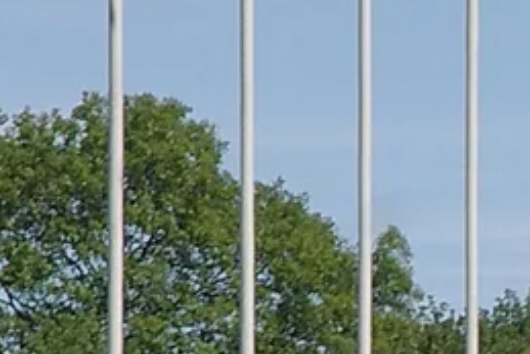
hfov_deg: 2.5
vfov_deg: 1.7
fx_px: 12020
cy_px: 684
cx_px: 1091
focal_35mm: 816
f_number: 11
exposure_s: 1/350
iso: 200
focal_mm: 88
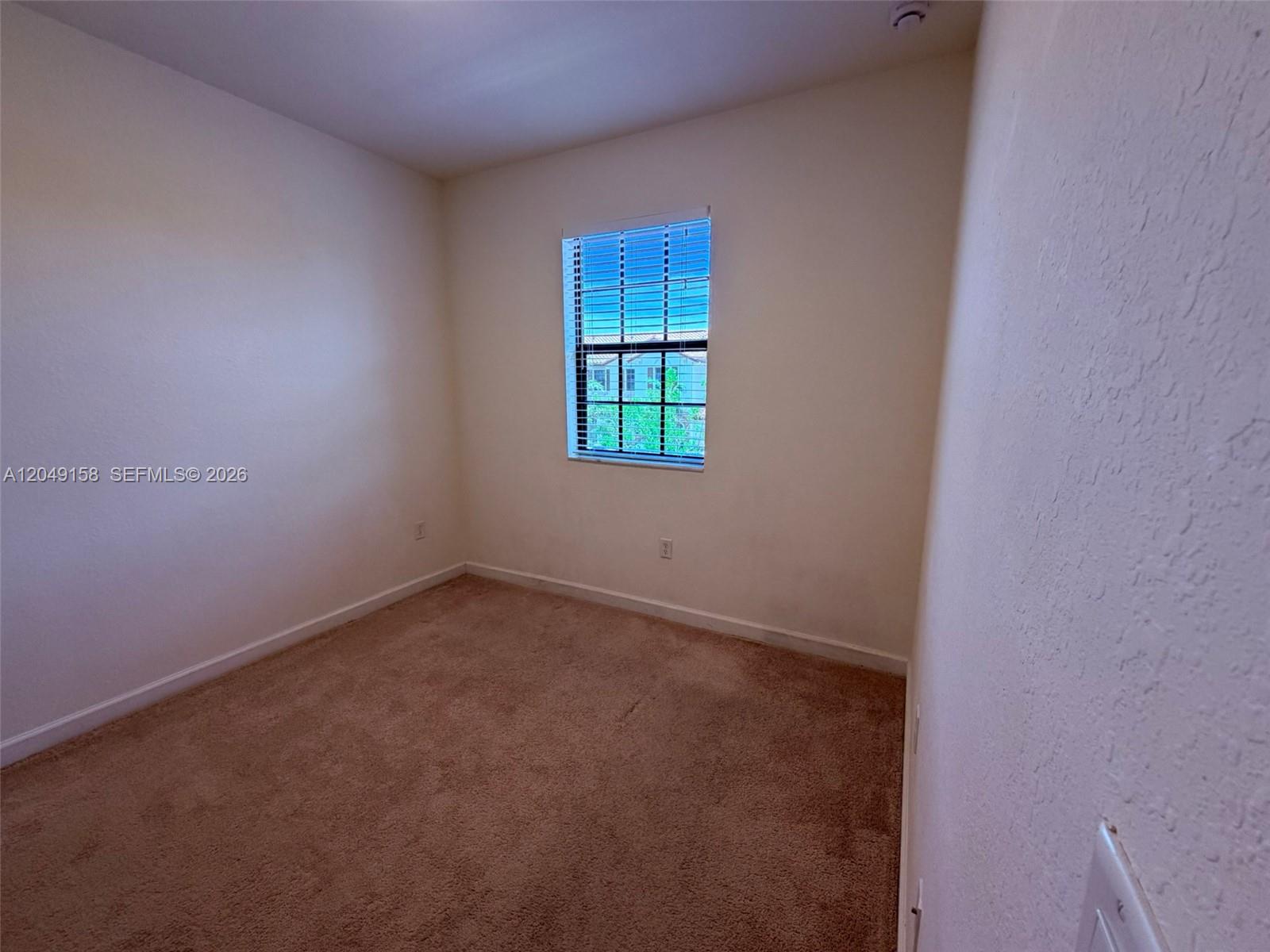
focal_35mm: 14
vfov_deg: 85.7
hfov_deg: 102.1
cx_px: 635
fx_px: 514
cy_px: 476
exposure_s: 1/120
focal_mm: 2.22
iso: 200
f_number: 2.2
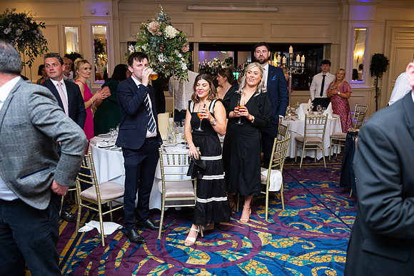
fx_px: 391
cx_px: 207
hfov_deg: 55.8
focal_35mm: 34
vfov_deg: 38.9
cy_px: 138
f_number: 3.5
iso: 800
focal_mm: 34
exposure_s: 1/160
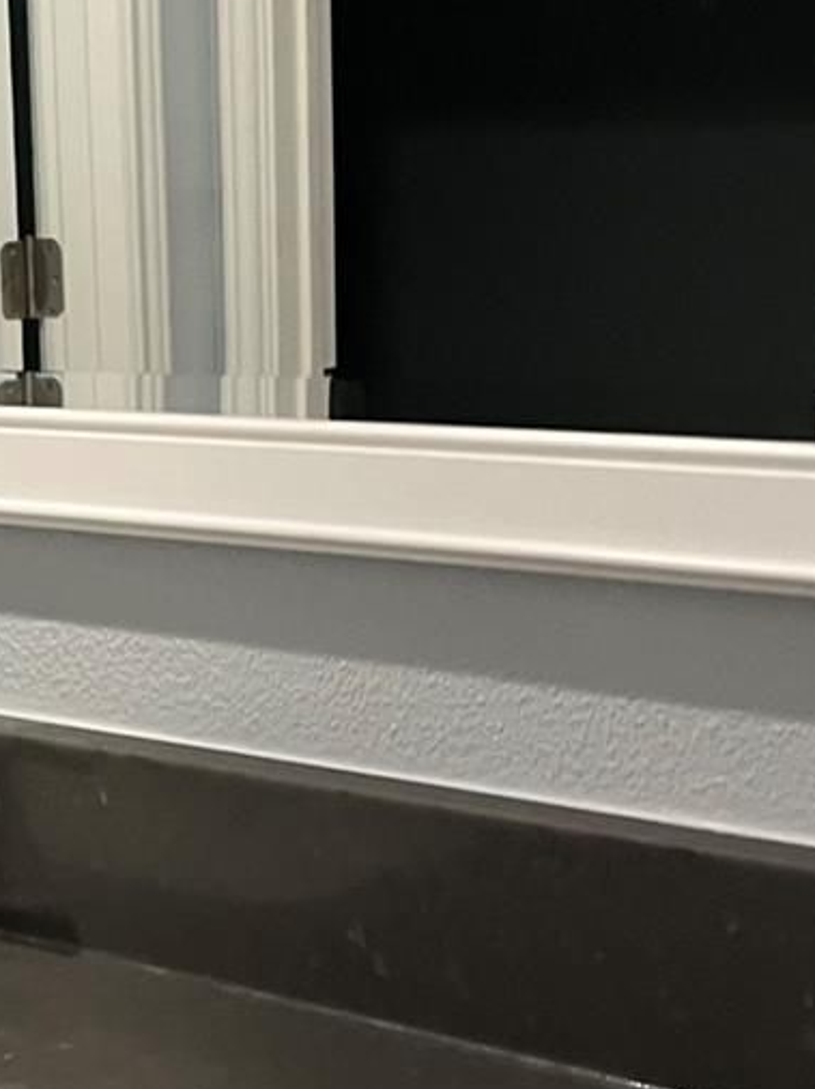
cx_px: -357
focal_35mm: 79
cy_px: 654
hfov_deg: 17.1
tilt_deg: -12.2
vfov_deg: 24.7
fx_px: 2482
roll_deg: +4.9
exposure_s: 1/60
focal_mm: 5.1
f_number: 1.6
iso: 125
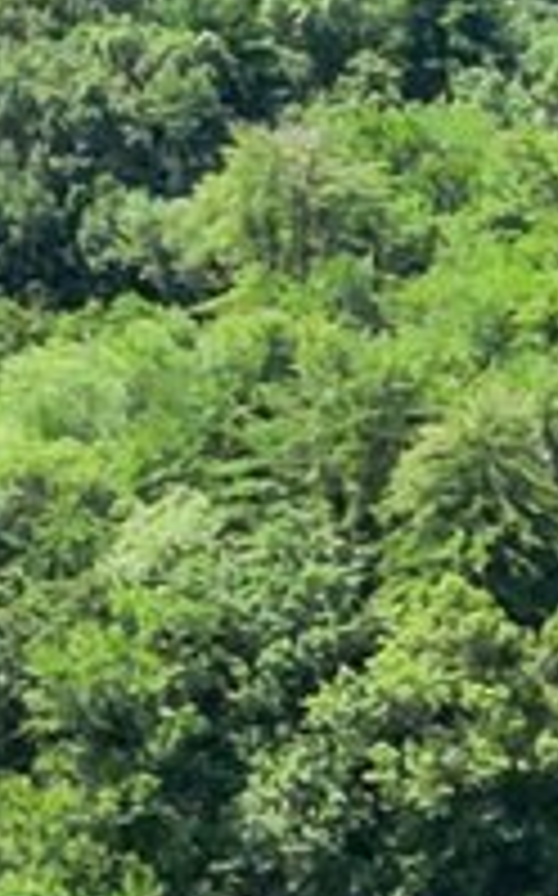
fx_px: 6389
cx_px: 1458
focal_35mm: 262
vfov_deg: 8.0
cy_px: 603
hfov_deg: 4.8
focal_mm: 6.7
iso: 110
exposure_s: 1/2500
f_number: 1.7
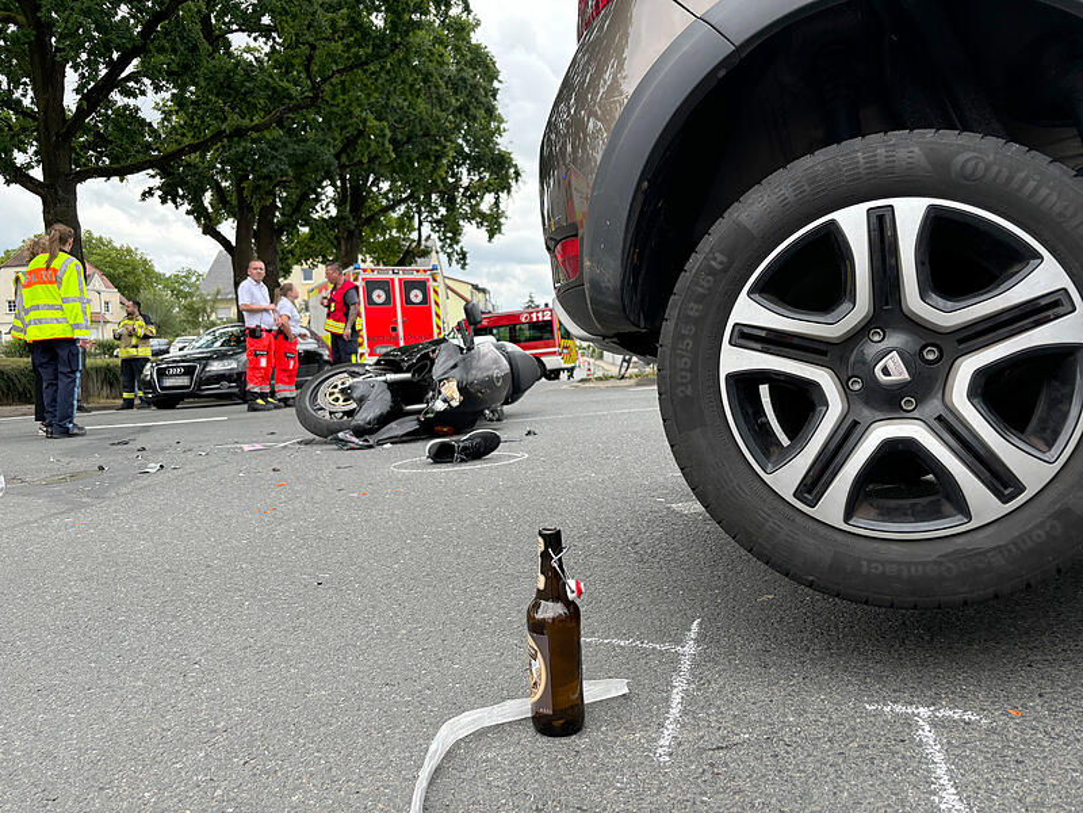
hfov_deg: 67.3
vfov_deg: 53.1
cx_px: 542
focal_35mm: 26
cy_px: 406
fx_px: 813
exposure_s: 1/792
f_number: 1.6
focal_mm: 5.96
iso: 50
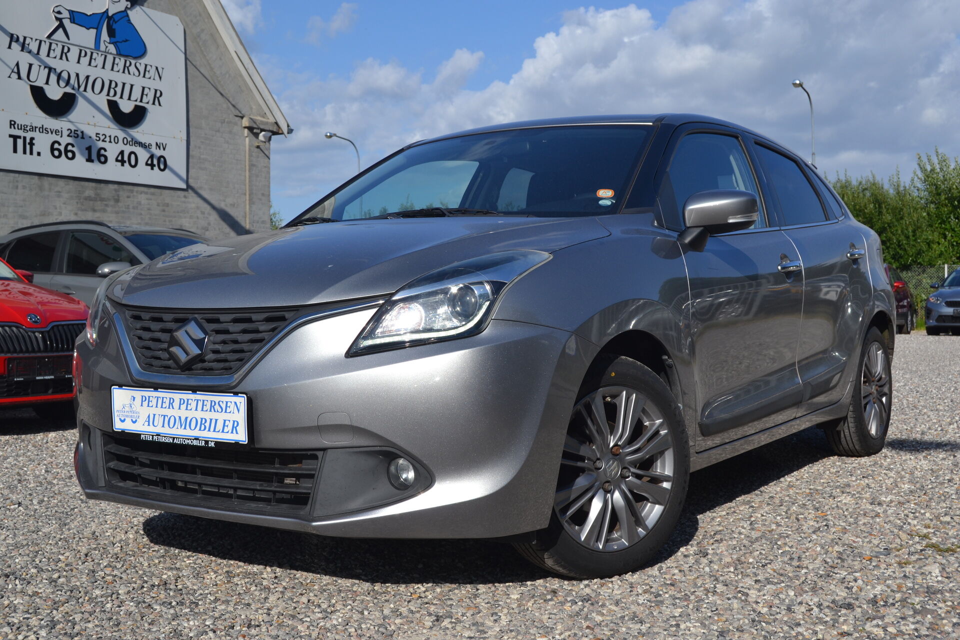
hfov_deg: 49.6
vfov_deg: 34.2
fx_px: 1040
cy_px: 320
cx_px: 480
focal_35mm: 39
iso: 100
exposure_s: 1/320
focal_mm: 26
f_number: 9
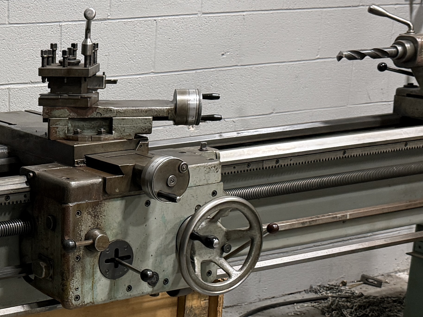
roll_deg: +0.9
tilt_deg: -17.9
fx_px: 916
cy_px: 269
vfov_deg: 19.4
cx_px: -9
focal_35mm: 75
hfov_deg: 24.7
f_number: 1.78
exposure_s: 1/60
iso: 320
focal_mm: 6.76
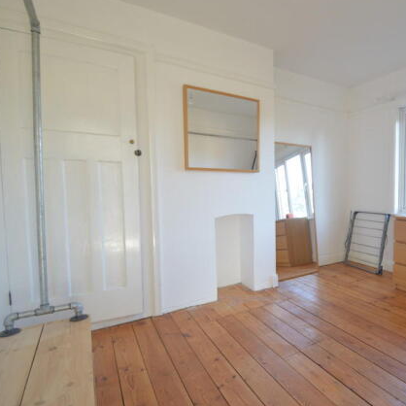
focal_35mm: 20
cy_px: 207
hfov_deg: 69.2
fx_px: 265
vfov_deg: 74.8
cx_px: 311
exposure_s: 1/100
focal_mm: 10
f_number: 5
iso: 800
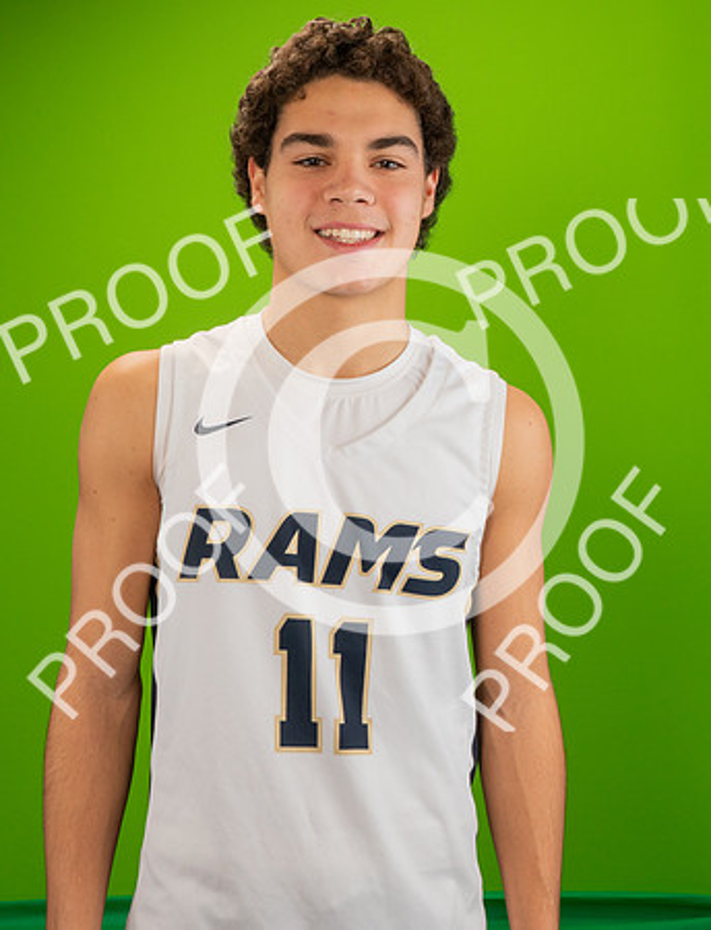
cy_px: 398
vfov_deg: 27.9
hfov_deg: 21.5
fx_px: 1867
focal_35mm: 69
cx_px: 431
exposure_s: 1/60
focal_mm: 42
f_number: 20
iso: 800
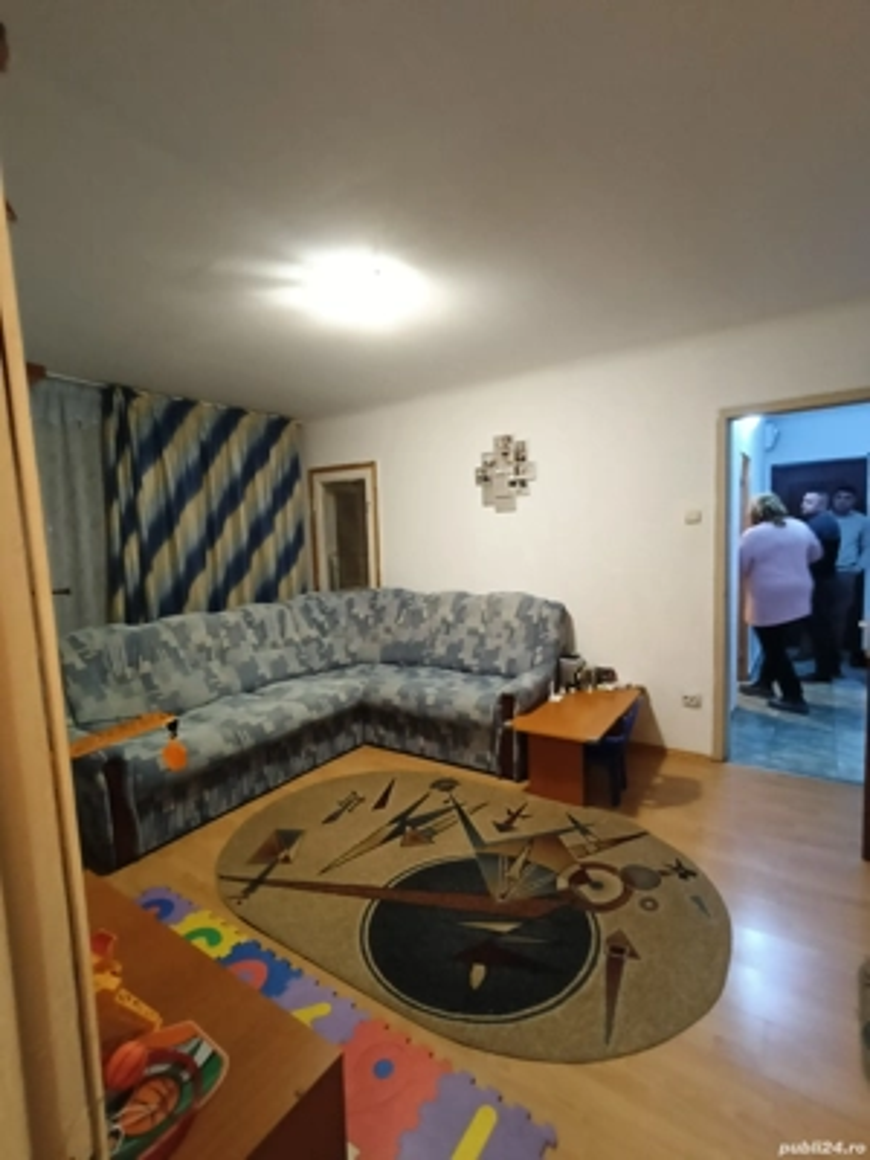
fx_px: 536
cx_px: 435
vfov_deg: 94.5
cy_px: 580
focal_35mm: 16
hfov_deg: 78.1
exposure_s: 1/16.7
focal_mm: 1.68
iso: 800
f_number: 2.2
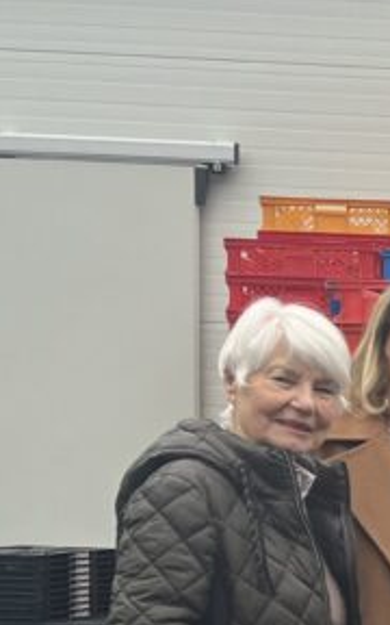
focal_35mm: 112
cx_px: 1057
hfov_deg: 9.7
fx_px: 1905
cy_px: 623
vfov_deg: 18.1
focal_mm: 5.1
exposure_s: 1/428
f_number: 1.6
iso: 50
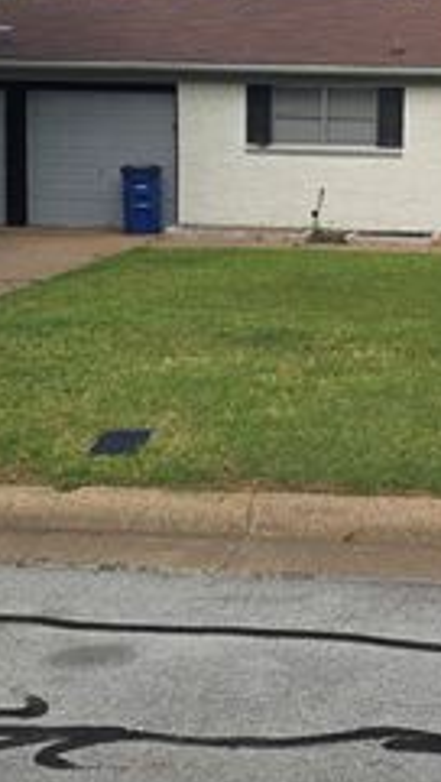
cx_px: 412
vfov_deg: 38.9
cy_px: 206
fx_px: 1078
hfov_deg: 22.5
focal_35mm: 52
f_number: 1.7
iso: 12
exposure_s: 1/559
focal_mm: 6.3
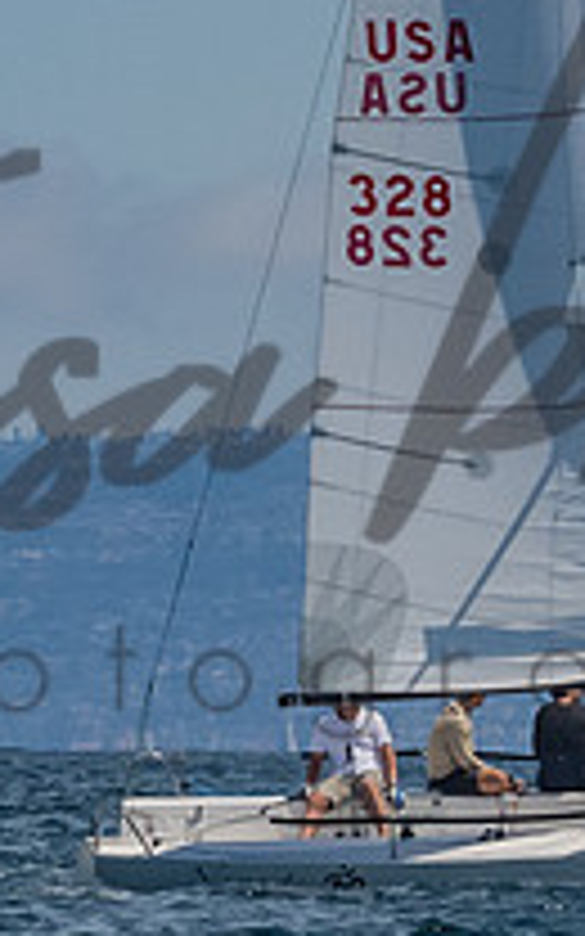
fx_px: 21070
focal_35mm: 826
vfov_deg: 2.5
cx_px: 642
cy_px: 381
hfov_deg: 1.6
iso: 640
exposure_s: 1/1600
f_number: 14
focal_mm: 140
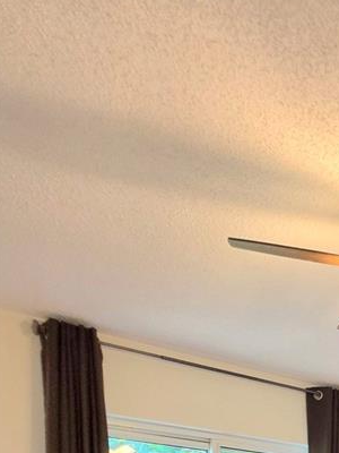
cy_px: 598
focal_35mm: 39
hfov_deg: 26.9
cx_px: 502
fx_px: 509
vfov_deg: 33.7
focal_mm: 2.2
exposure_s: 1/120
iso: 200
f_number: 1.9
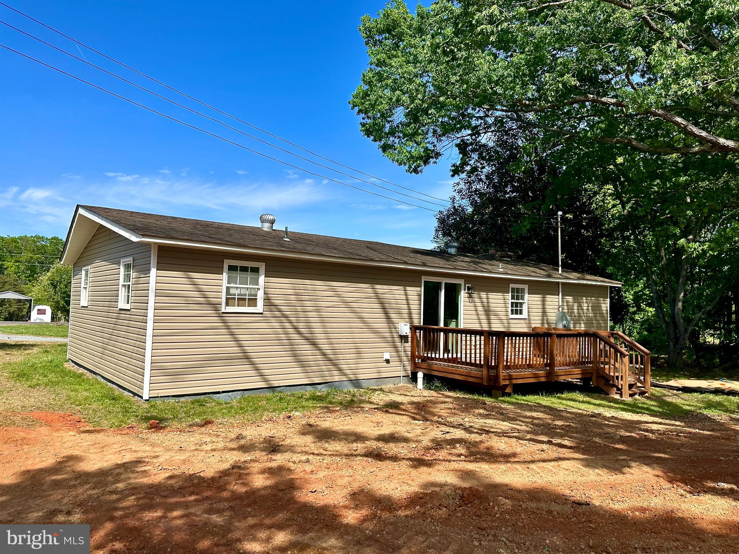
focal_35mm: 24
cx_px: 370
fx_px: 512
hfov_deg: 71.6
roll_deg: -1.2
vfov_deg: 56.8
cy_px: 277
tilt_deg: +3.5
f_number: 1.78
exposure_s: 1/3597
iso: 80
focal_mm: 6.86
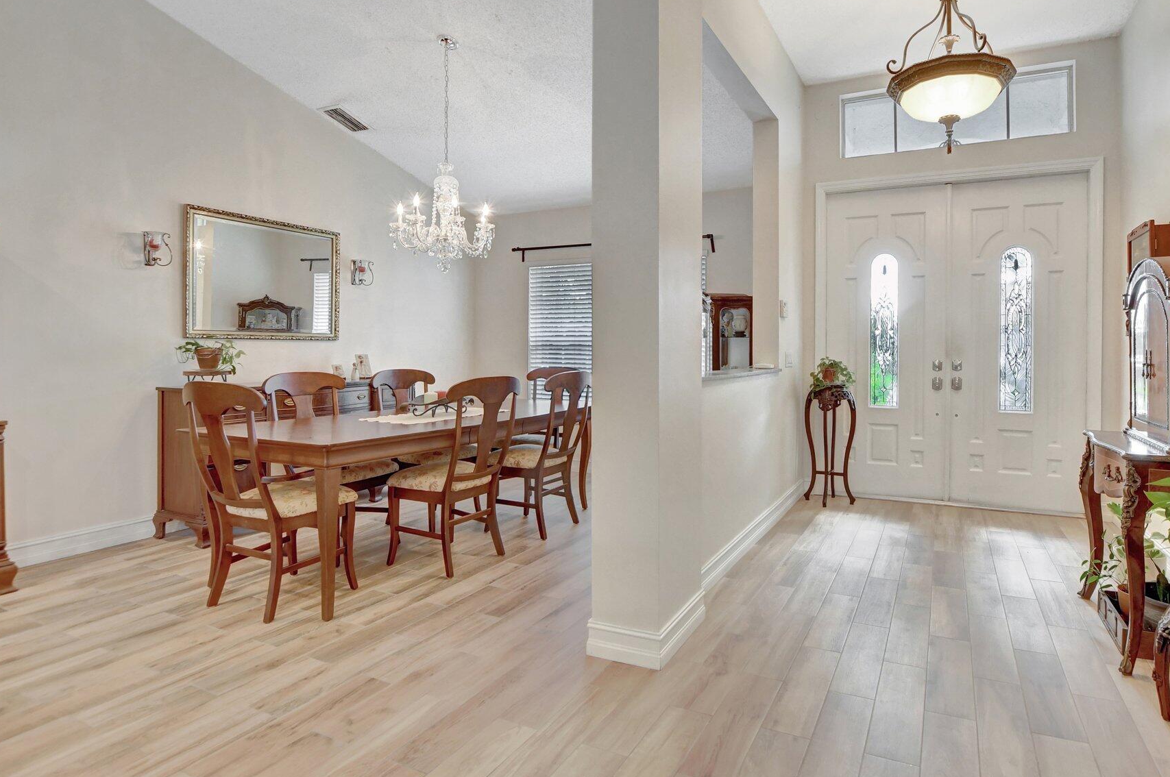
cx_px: 682
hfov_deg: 89.3
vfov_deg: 67.2
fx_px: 584
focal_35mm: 18
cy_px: 358
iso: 1000
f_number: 8
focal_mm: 10
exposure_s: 1/4
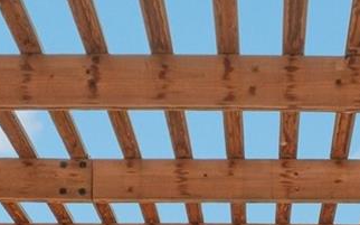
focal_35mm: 84
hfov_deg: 24.4
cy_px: 560
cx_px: 287
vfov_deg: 12.1
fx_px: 819
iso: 100
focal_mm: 11
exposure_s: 1/500
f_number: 8
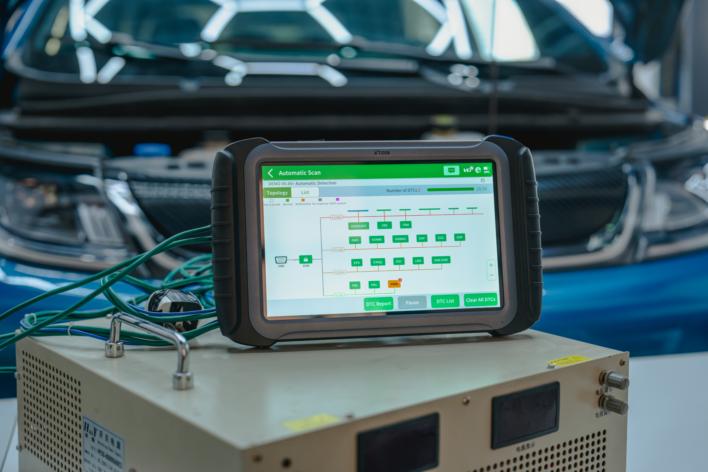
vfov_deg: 27.0
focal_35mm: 50
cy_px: 236
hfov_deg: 39.6
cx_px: 354
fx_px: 983
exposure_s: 1/125
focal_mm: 50
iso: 160
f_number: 2.8
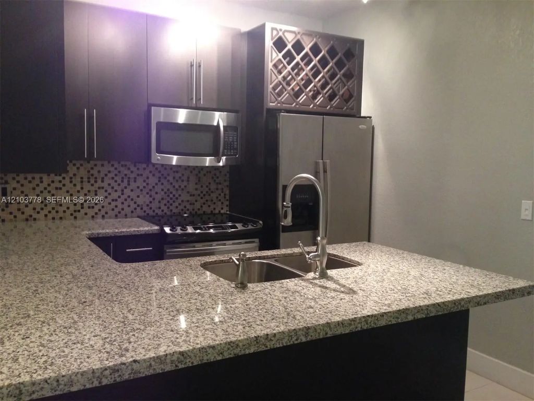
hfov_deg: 55.4
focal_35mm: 33
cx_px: 267
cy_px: 200
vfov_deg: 42.9
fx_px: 509
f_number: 2.4
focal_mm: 4.12
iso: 250
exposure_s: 1/20
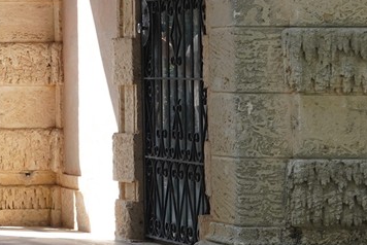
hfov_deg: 8.6
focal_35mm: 219
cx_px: -477
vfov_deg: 6.2
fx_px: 2234
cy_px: -63
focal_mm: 39
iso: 250
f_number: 10
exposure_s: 1/100
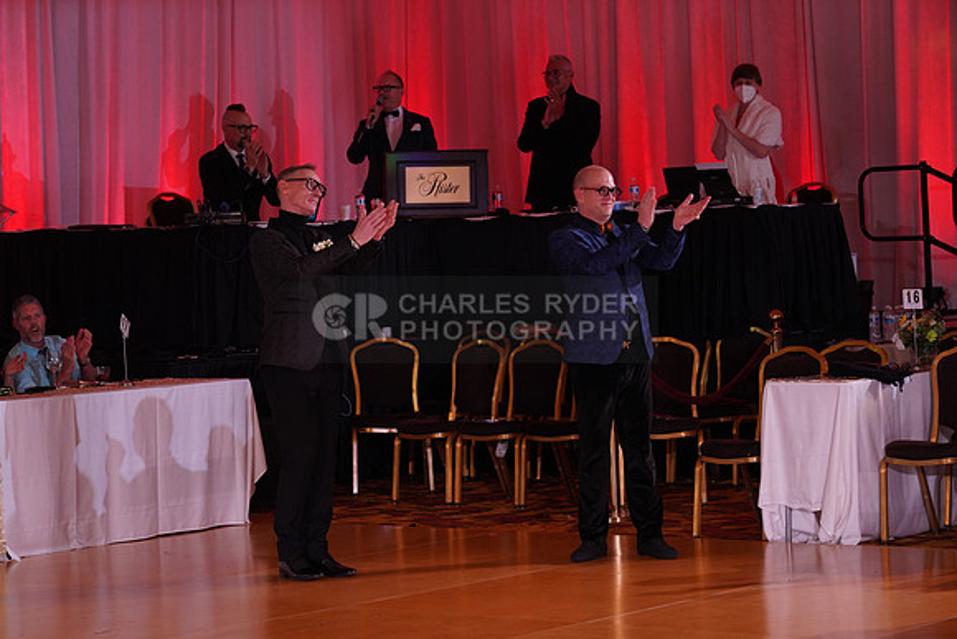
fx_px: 2792
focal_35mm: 105
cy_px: 320
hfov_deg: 19.5
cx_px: 478
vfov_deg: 13.0
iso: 1600
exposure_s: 1/200
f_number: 5.6
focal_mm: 105
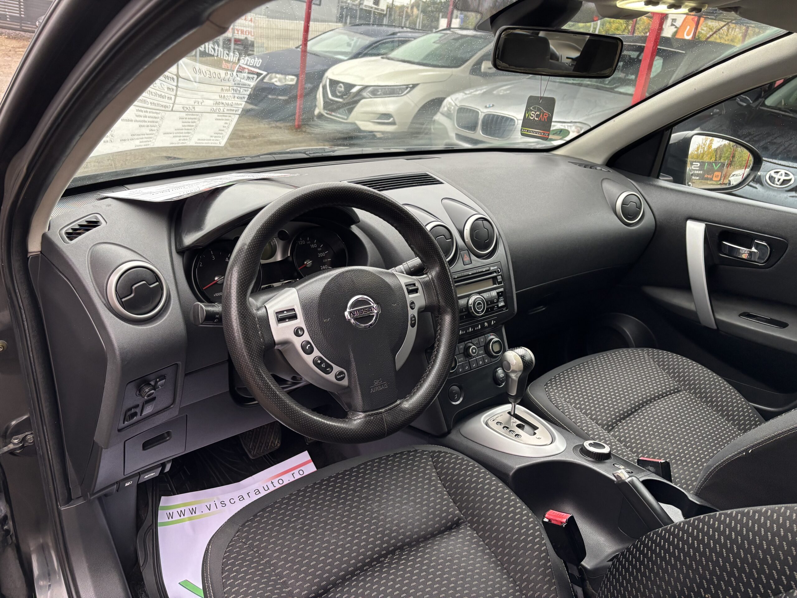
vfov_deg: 53.1
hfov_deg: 67.3
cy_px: 299
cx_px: 398
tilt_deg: -18.8
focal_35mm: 26
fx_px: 599
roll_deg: -8.4
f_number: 1.6
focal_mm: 5.96
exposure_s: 1/70
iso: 125
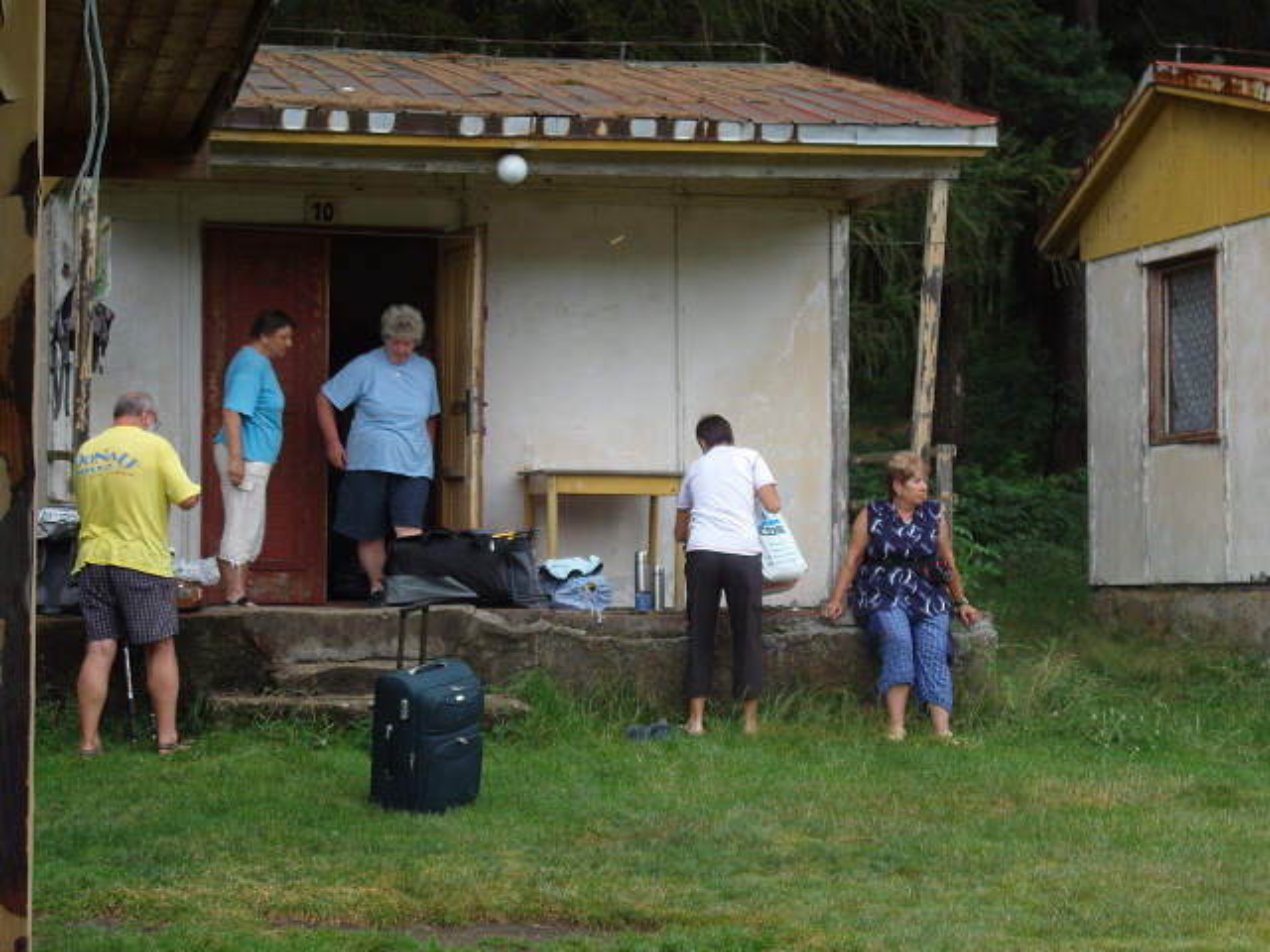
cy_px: 476
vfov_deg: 17.6
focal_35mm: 84
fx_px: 3082
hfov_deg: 23.3
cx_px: 635
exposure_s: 1/200
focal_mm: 14.1
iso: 80
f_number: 4.4
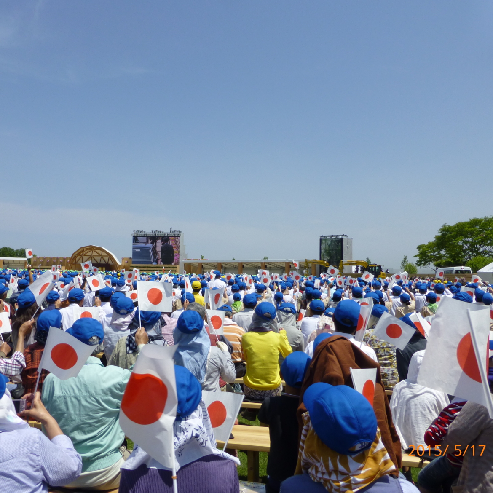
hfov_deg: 55.1
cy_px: 248
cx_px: 192
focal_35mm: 29
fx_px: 467
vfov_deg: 55.6
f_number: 4
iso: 100
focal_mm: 4.3
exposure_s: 1/1600
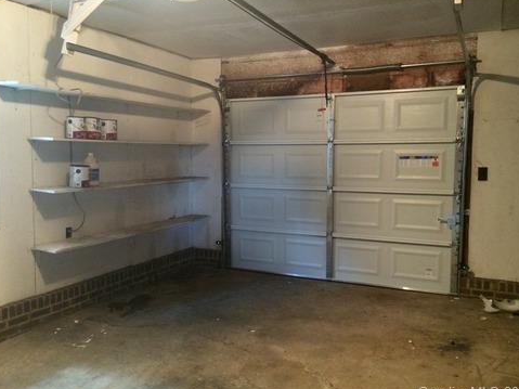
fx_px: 465
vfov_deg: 45.4
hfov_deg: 58.4
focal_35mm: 31
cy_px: 195
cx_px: 265
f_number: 2.2
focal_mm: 4.15
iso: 400
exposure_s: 1/15
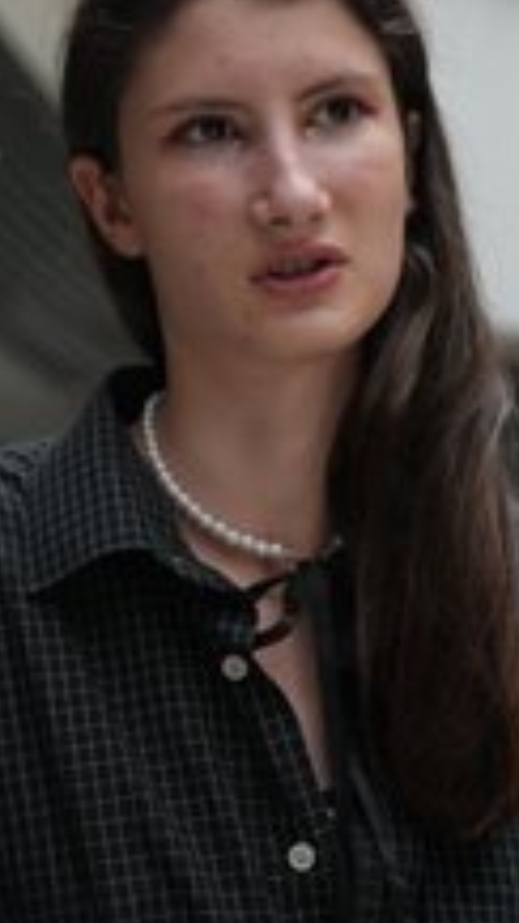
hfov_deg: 13.9
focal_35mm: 87
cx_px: 302
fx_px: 2129
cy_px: 364
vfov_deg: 24.4
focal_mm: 45
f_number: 2.8
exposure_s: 1/640
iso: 1600
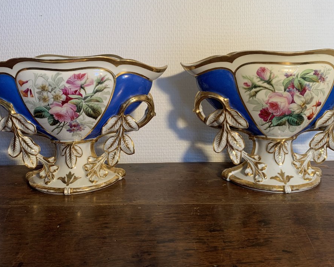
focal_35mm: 34
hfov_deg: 52.8
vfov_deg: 43.2
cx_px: 166
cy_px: 109
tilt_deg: -9.9
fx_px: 336
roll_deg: +1.3
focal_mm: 4.25
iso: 50
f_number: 1.8
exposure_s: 1/100
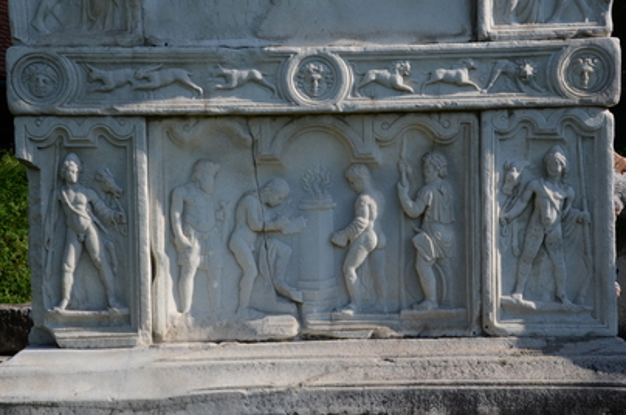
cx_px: 313
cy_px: 208
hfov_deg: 37.9
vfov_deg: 25.7
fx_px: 911
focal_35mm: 52
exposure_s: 1/400
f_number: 10
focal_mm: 35
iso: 320
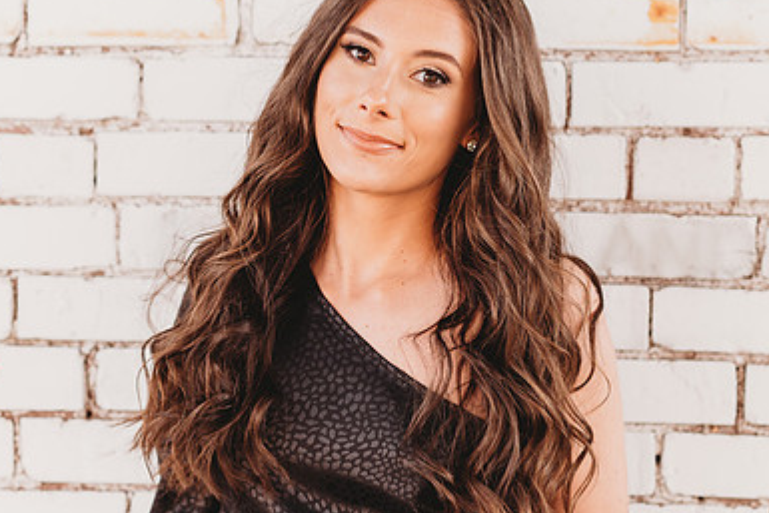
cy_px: 233
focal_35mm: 134
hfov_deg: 15.3
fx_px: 2863
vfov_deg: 10.2
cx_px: 321
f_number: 2.5
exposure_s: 1/250
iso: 100
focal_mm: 85
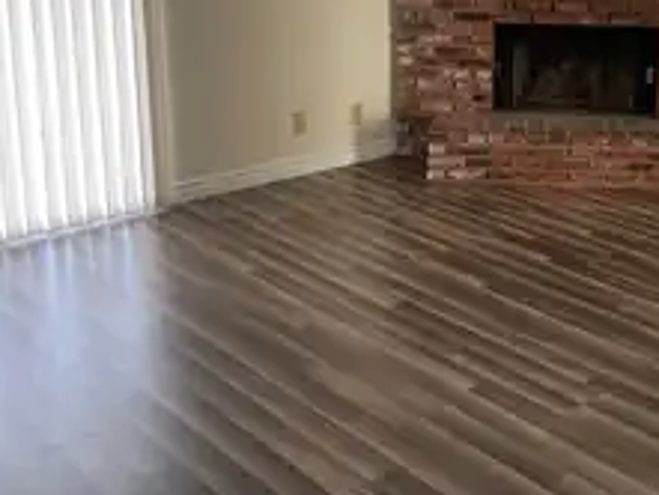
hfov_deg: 38.1
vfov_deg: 30.3
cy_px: 113
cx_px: 576
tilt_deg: -13.0
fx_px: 895
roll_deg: -2.8
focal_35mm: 47
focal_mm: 5.1
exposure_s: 1/63
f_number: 1.6
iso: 125
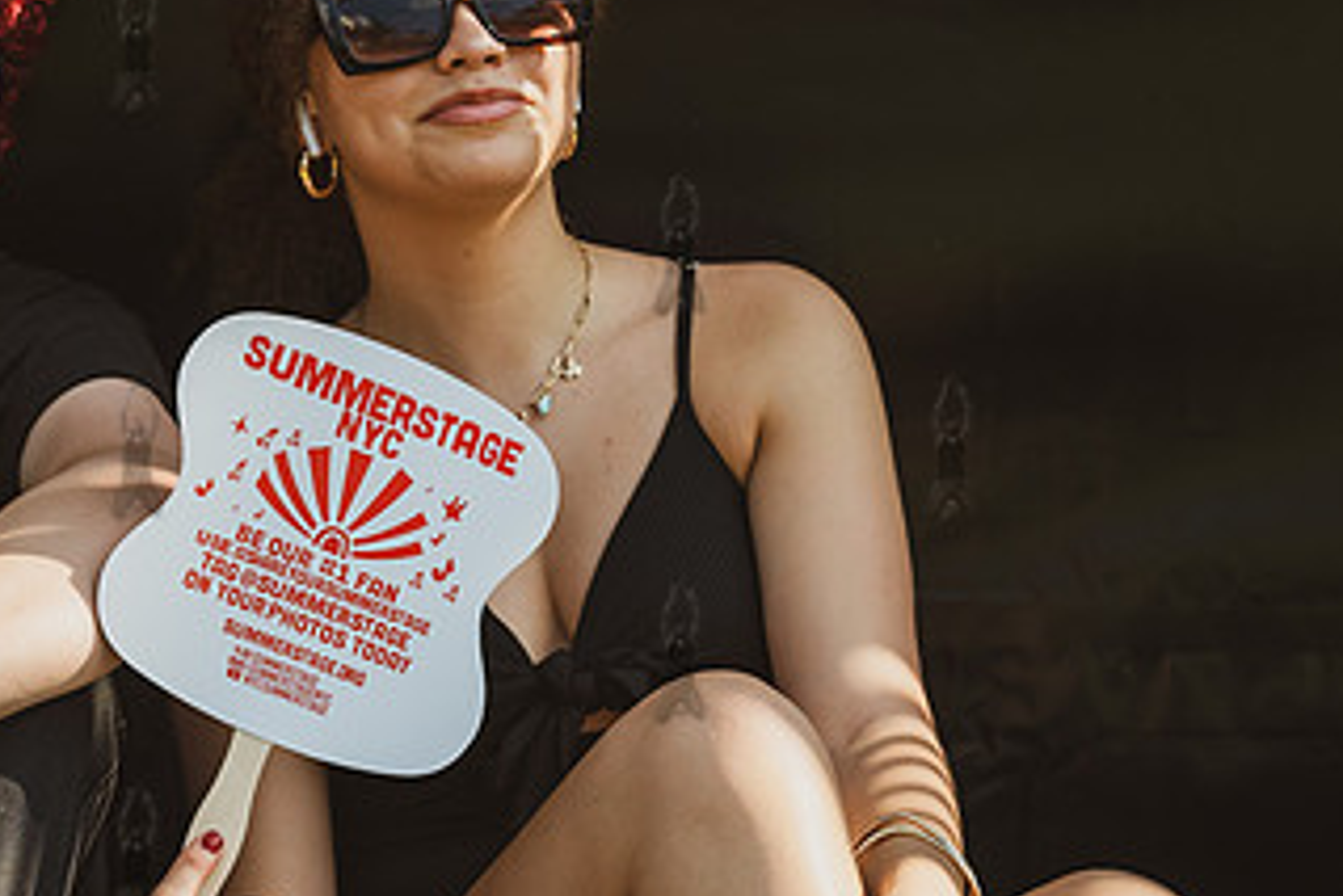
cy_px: 565
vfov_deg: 12.6
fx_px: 4068
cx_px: 216
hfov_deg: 18.5
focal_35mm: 109
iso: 320
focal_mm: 48
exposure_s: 1/2000
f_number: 3.5
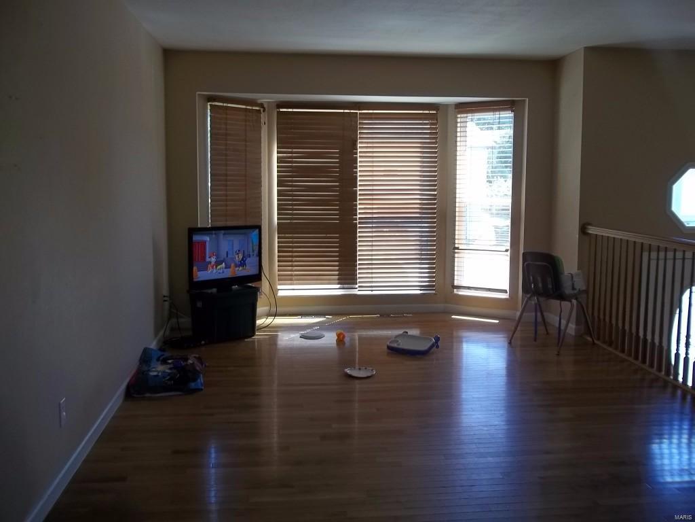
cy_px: 261
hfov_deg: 56.8
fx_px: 642
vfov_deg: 44.2
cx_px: 348
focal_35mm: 32
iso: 64
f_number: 2.9
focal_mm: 5.7
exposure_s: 1/50
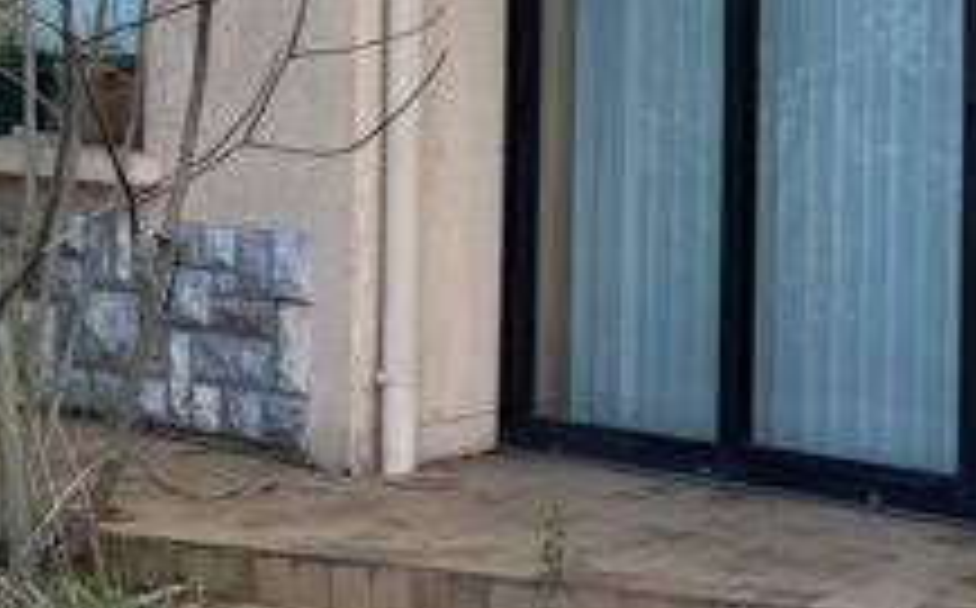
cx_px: 1250
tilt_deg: +1.6
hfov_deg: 20.3
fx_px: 2497
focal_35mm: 94
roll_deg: +0.2
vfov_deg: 13.6
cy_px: -23
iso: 80
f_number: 1.78
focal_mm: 6.76
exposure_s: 1/2105
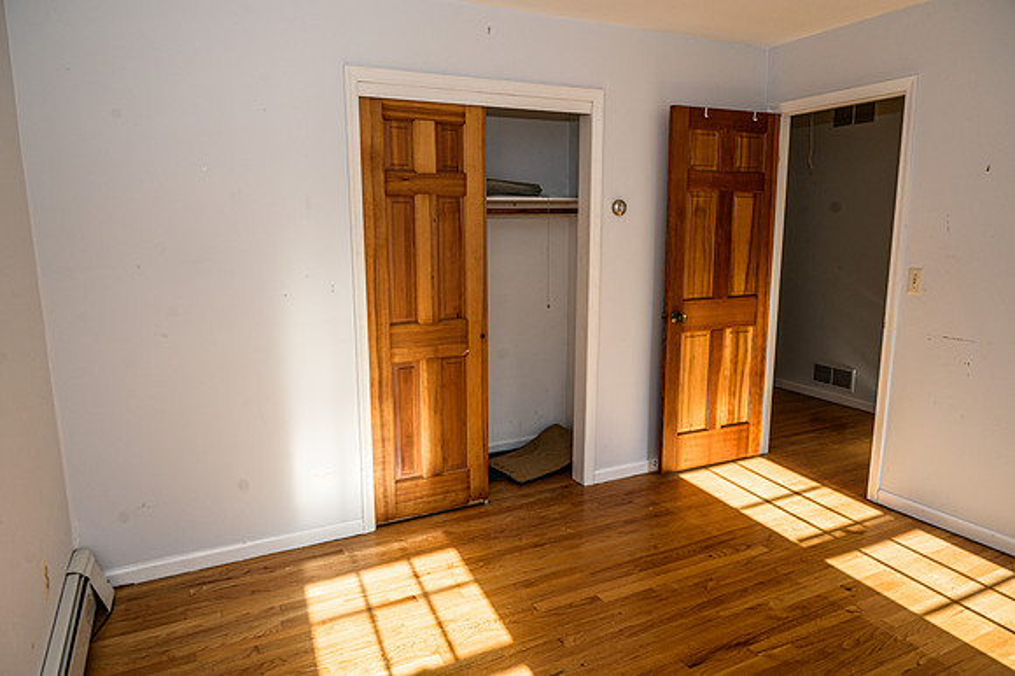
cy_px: 338
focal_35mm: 24
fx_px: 676
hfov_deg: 73.8
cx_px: 508
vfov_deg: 53.1
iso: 400
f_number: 7.1
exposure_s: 1/200
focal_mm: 24
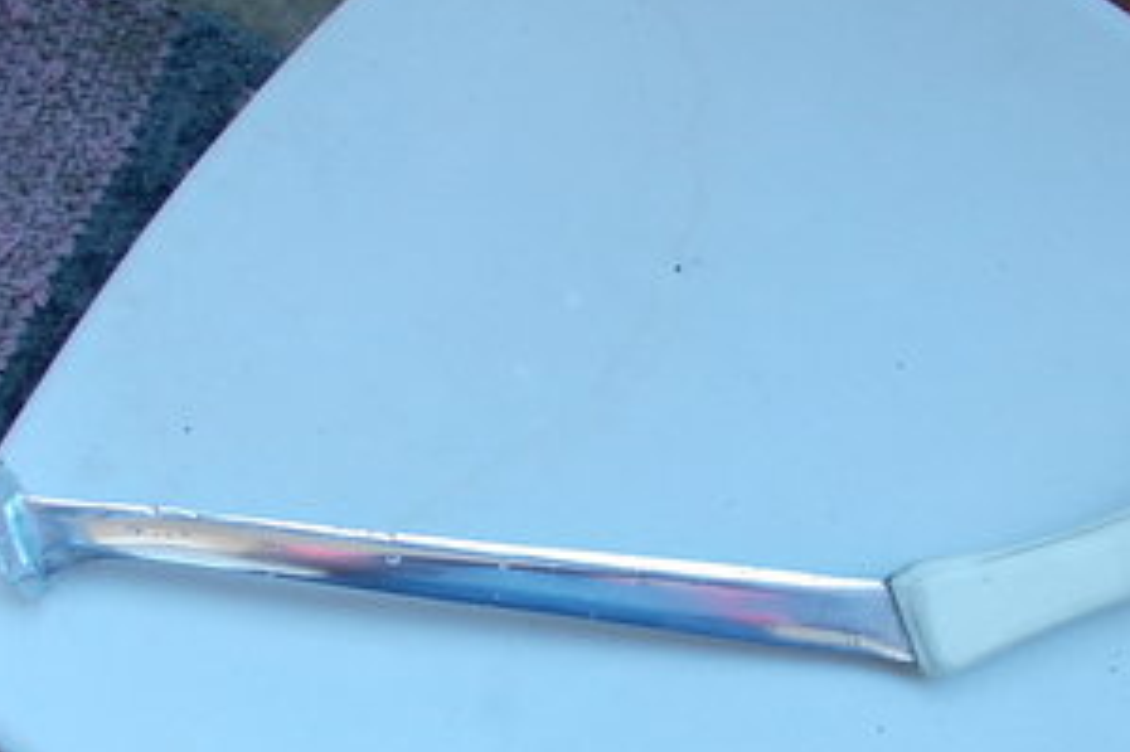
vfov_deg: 33.9
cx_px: 680
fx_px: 1223
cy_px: 487
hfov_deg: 49.3
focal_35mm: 39
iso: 80
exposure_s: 1/40
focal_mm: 4
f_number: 2.7
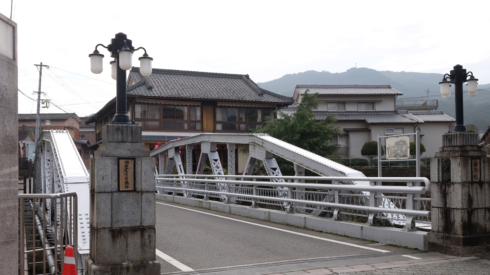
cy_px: 164
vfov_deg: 31.1
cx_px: 246
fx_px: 494
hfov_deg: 52.8
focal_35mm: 38
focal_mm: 24.3
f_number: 5.6
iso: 200
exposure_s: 1/280
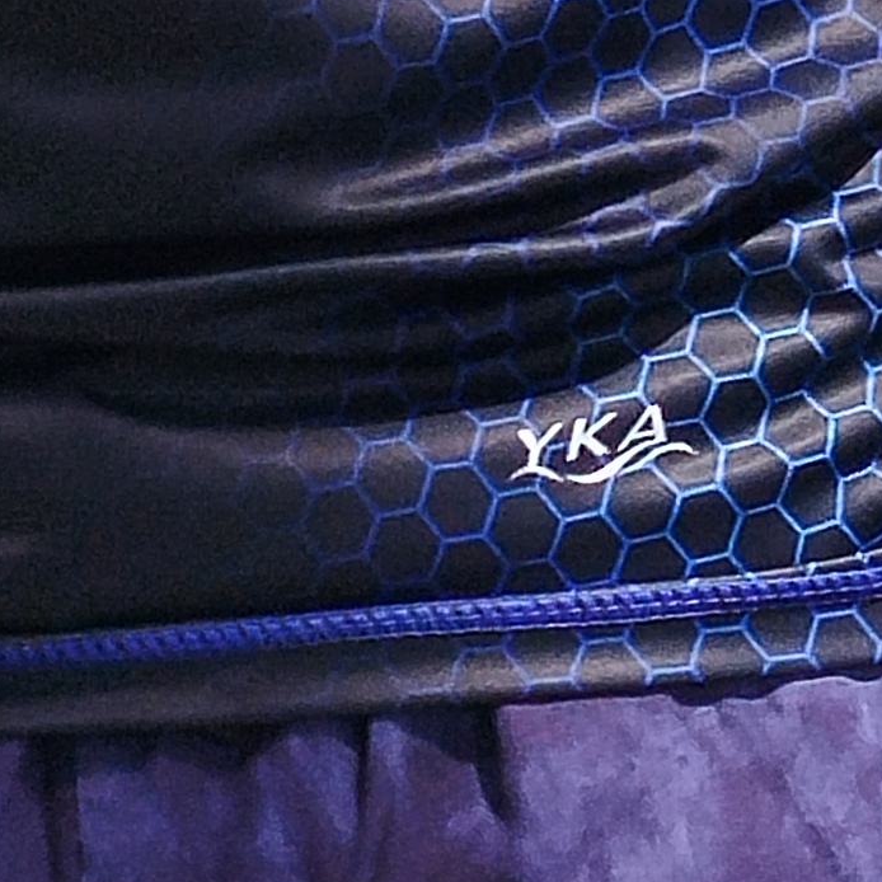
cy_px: -1628
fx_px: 4555
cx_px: 109
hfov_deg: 11.0
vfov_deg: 9.2
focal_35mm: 158
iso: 50
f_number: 1.7
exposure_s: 1/176
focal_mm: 5.31
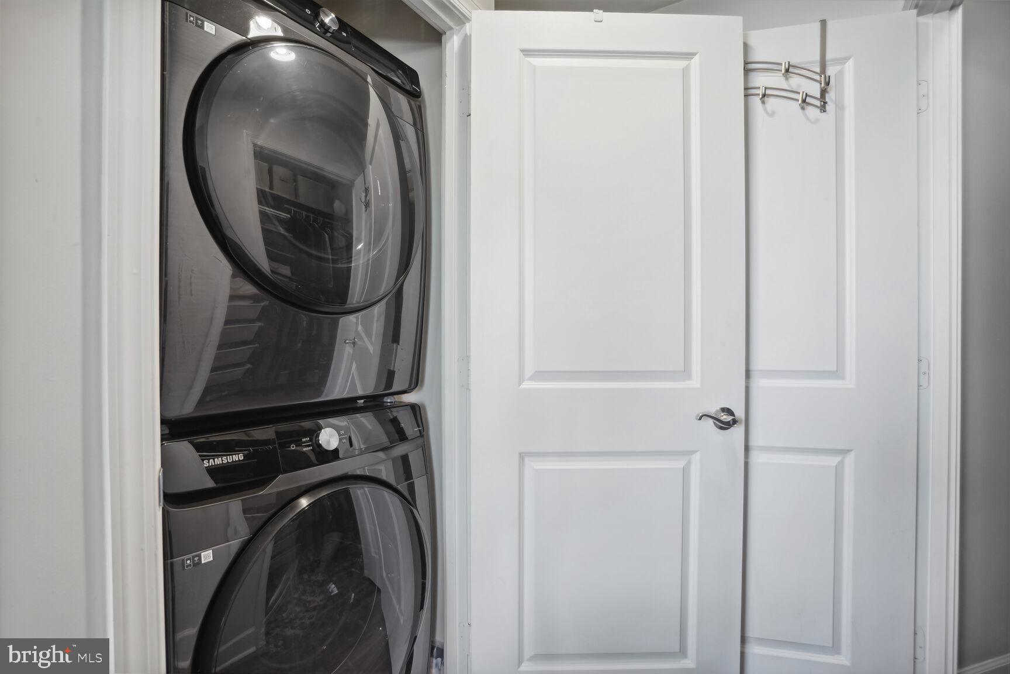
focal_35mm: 16
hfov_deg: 96.7
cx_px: 505
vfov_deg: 73.7
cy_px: 337
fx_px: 449
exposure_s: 1/6
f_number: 8
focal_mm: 16
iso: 200
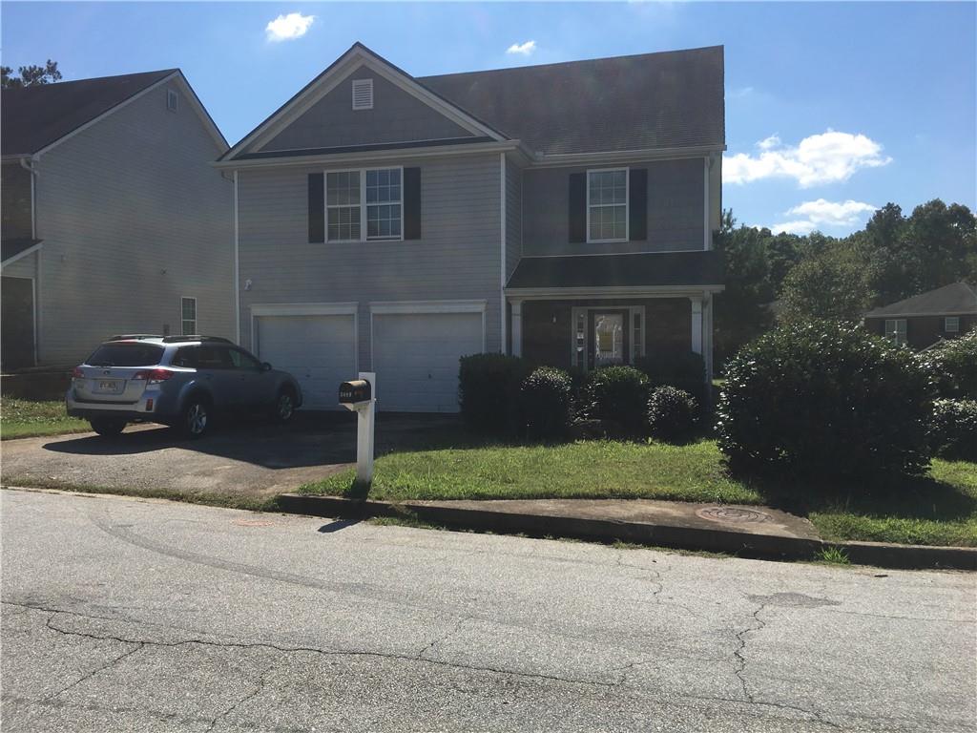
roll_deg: -0.3
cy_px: 366
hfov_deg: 61.7
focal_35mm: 29
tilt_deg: +0.6
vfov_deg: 48.2
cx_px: 488
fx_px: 818
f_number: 2.2
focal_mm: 4.15
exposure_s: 1/1972
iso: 25
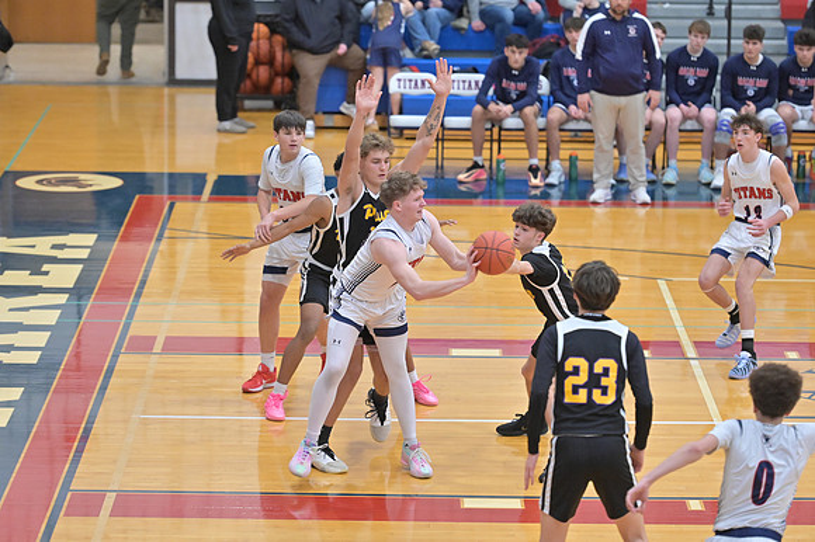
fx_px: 3394
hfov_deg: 13.7
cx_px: 408
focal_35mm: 150
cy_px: 271
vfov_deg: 9.1
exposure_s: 1/800
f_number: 4
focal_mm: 150
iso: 6400
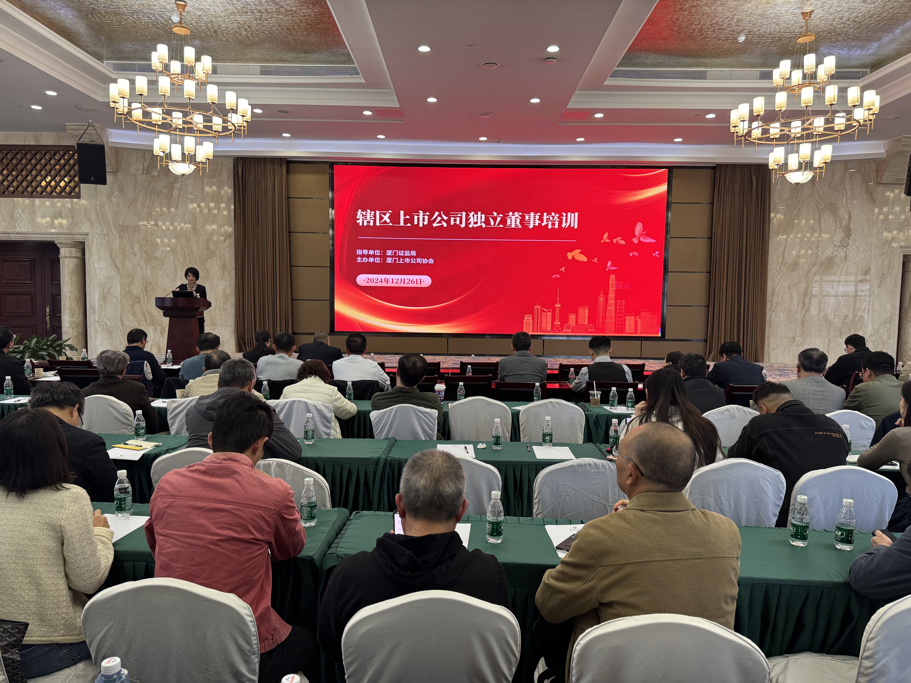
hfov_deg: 71.6
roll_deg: -0.6
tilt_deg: -4.3
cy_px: 342
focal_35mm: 24
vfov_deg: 56.8
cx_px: 456
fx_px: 632
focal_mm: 6.76
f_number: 1.78
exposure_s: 1/100
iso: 200
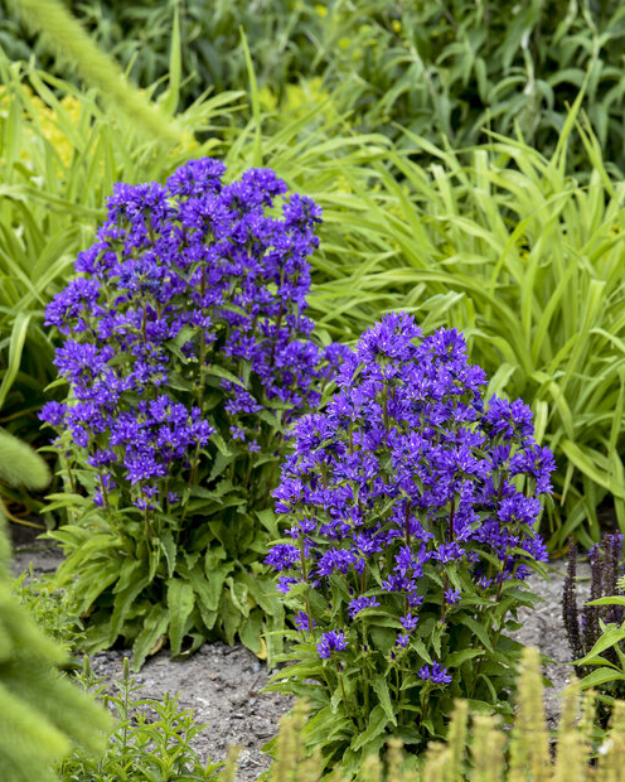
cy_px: 395
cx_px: 312
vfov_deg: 16.2
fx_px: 2752
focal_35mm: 119
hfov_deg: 13.0
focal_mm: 105
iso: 400
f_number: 7.1
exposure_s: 1/200
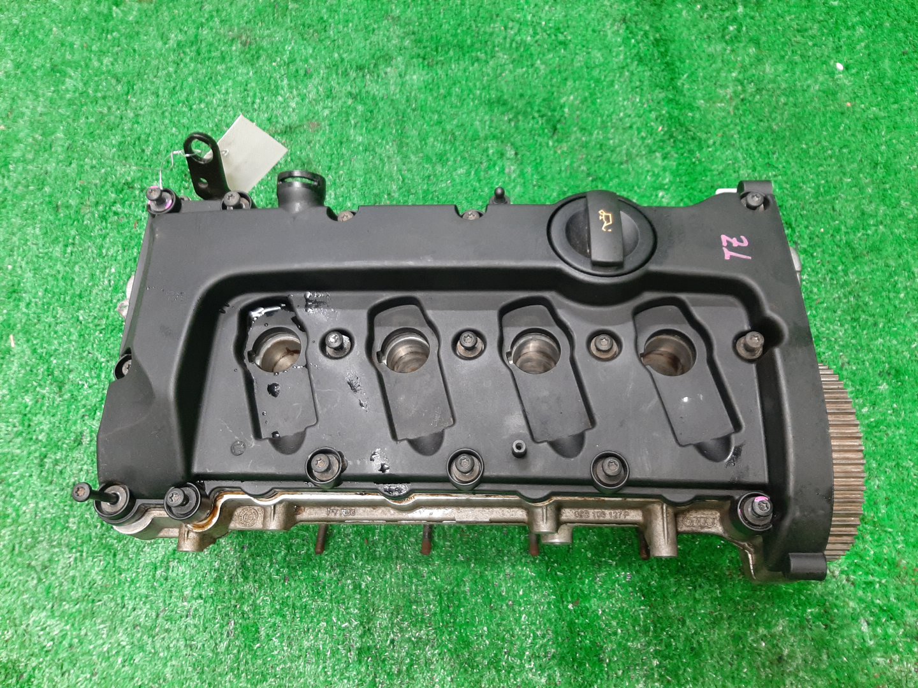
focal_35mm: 26
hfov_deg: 67.3
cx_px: 459
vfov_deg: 53.1
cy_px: 344
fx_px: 690
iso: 177
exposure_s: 1/33
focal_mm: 3.93
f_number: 1.7
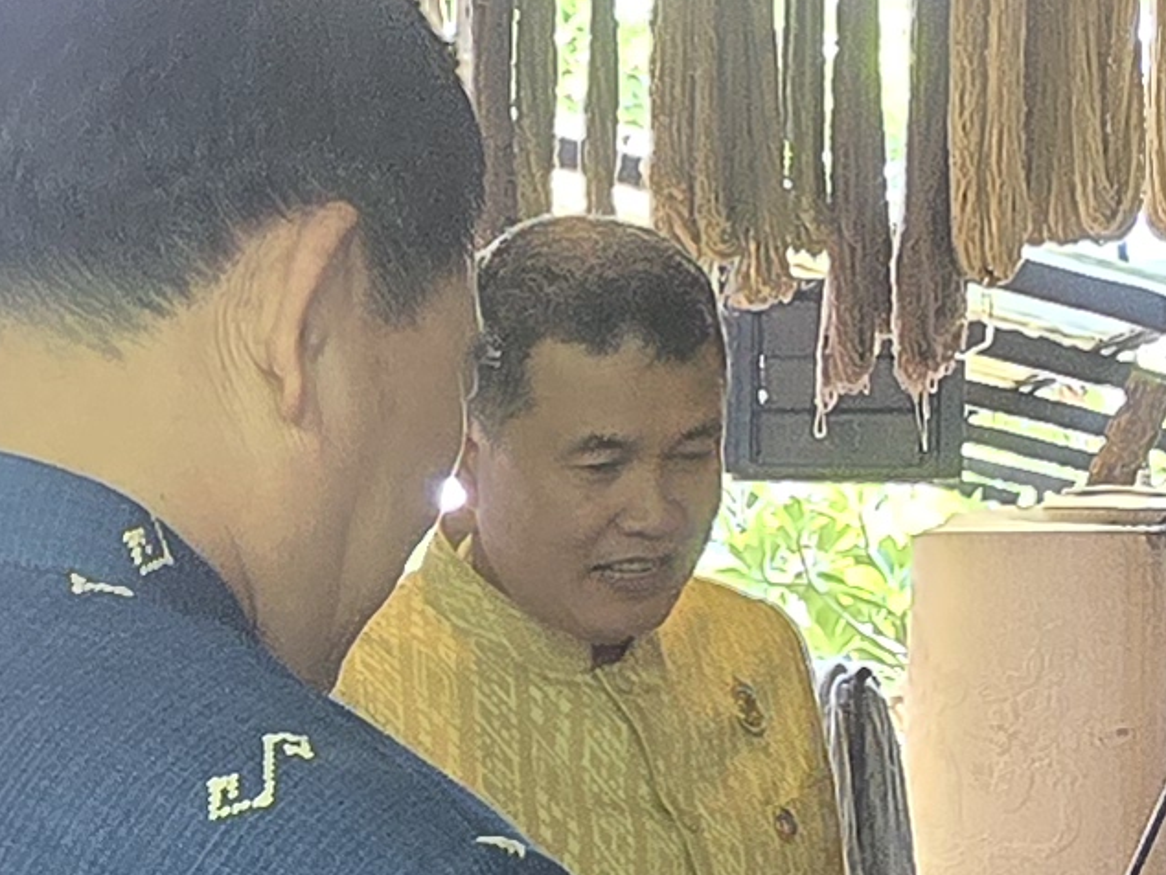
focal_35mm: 82
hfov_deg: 23.4
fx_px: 2763
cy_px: 708
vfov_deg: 17.8
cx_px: 197
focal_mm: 2.2
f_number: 2.2
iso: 250
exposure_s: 1/50
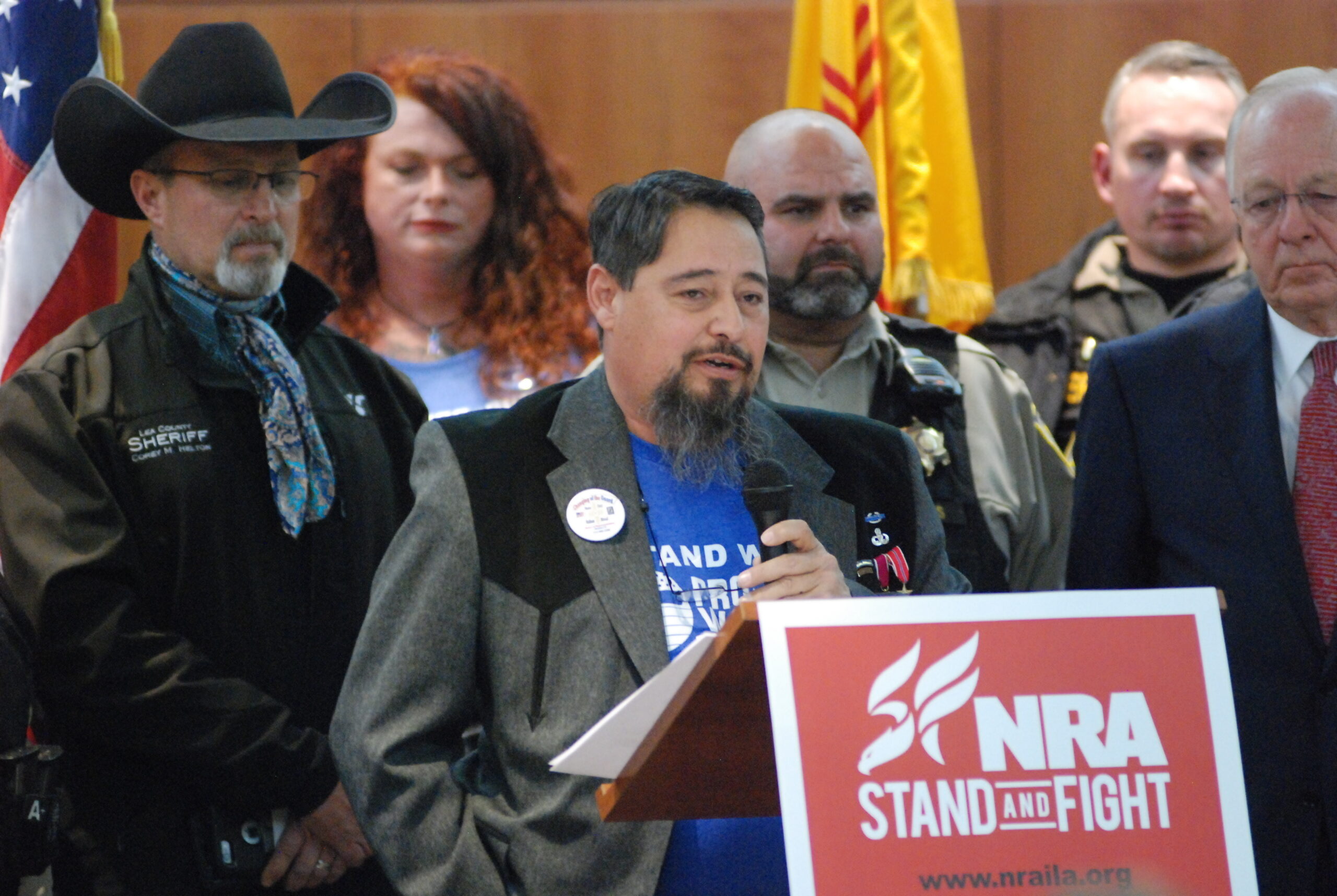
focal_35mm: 300
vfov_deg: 4.6
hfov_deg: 6.9
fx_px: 11156
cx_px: 668
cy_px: 448
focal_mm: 200
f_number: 3.2
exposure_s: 1/125
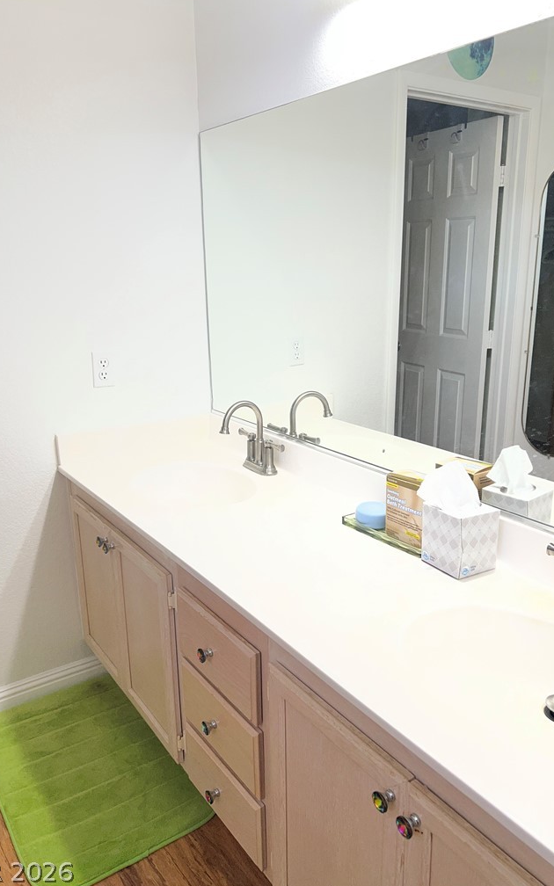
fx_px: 676
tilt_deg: -15.9
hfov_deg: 44.5
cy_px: 442
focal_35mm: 28
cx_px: 284
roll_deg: +1.2
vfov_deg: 66.5
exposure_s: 1/120
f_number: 1.5
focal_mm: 5.7
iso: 64
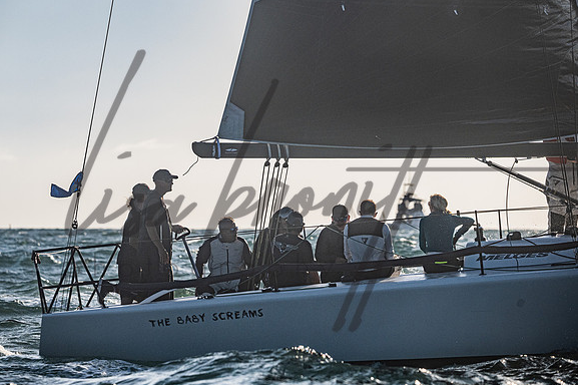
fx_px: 4252
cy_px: 159
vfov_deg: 5.2
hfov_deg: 7.8
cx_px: 238
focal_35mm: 265
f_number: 6.3
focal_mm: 220
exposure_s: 1/4000
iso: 400
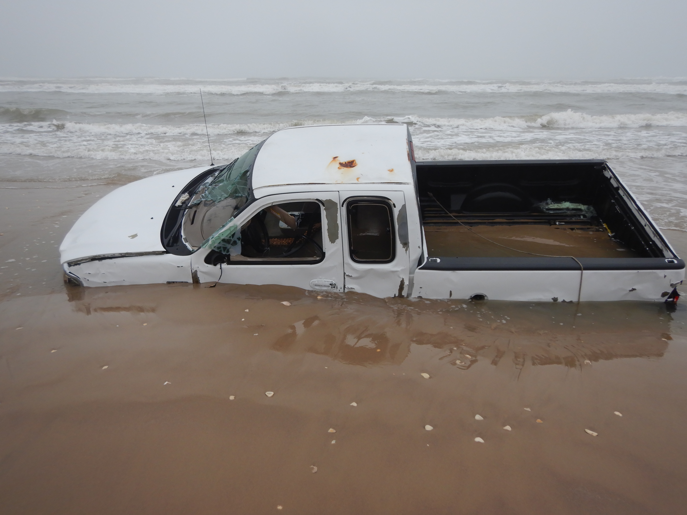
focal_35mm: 24
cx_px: 344
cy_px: 258
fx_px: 476
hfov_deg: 71.6
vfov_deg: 56.8
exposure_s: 1/1000
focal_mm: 4.3
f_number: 2.8
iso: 125
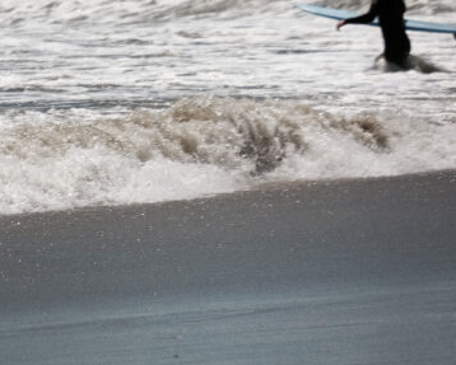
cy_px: 167
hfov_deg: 2.4
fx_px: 10873
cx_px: -141
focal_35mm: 805
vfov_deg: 1.9
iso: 160
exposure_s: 1/3000
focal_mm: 200
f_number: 6.4
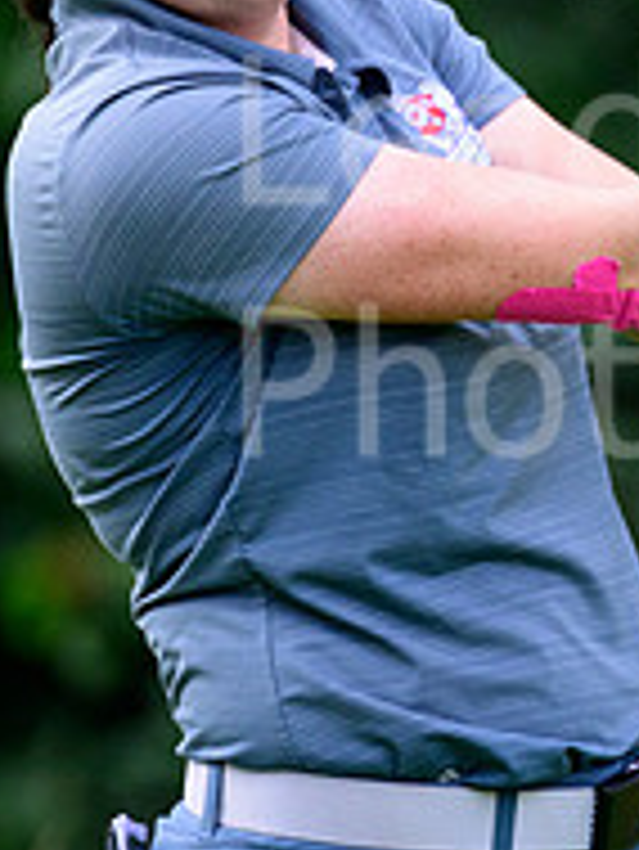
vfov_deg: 1.7
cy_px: 173
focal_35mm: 1181
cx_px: 824
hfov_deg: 1.3
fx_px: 29035
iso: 1600
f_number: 5.6
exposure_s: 1/1250
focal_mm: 400
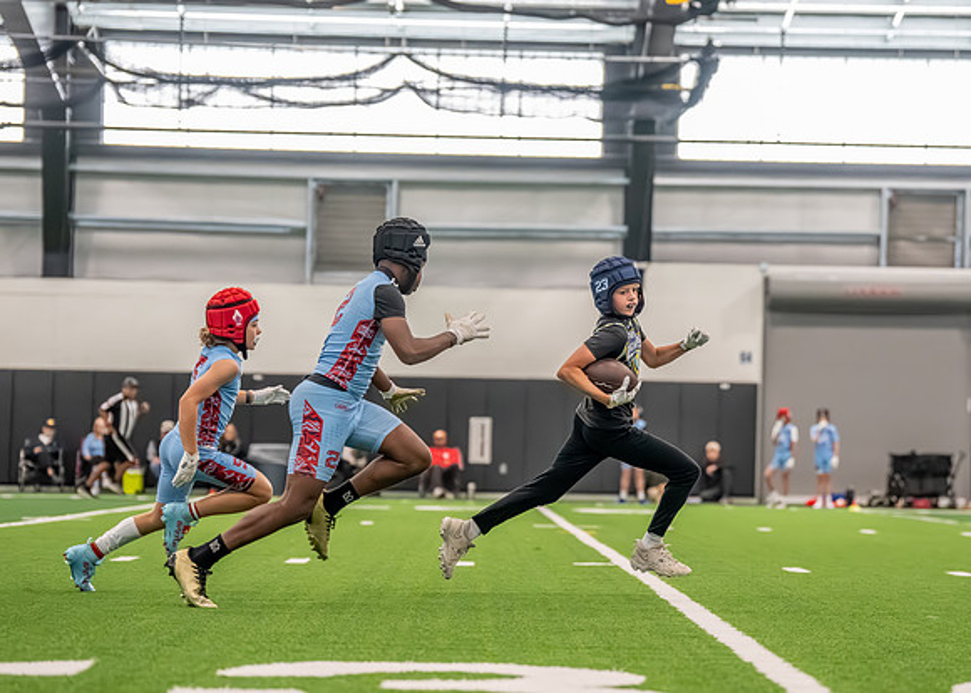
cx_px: 584
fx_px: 3454
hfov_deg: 16.0
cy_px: 343
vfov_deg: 11.5
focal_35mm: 125
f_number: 2.8
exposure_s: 1/1000
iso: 6400
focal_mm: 100
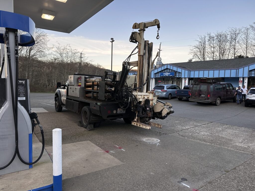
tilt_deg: -2.0
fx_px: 177
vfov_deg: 56.8
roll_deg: +0.1
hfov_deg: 71.6
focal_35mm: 24
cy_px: 96
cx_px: 128
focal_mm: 6.86
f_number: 1.78
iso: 80
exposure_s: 1/426
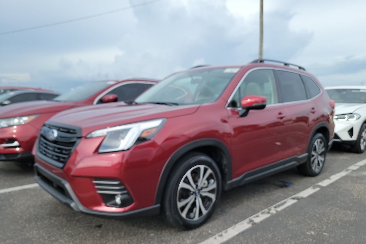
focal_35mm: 26
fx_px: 264
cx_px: 189
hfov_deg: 69.4
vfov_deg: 49.4
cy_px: 137
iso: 50
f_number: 1.8
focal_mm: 6.7
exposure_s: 1/384
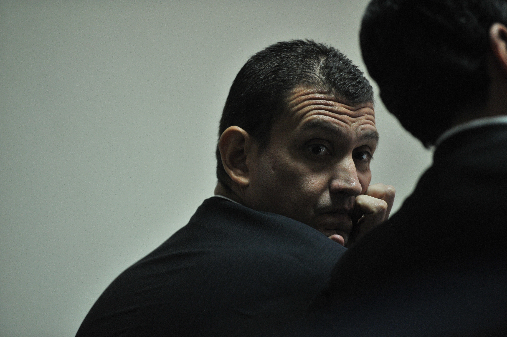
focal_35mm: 200
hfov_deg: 10.3
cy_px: 168
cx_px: 254
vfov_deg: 6.9
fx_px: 2815
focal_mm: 200
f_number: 2.8
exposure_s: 1/160
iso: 2500
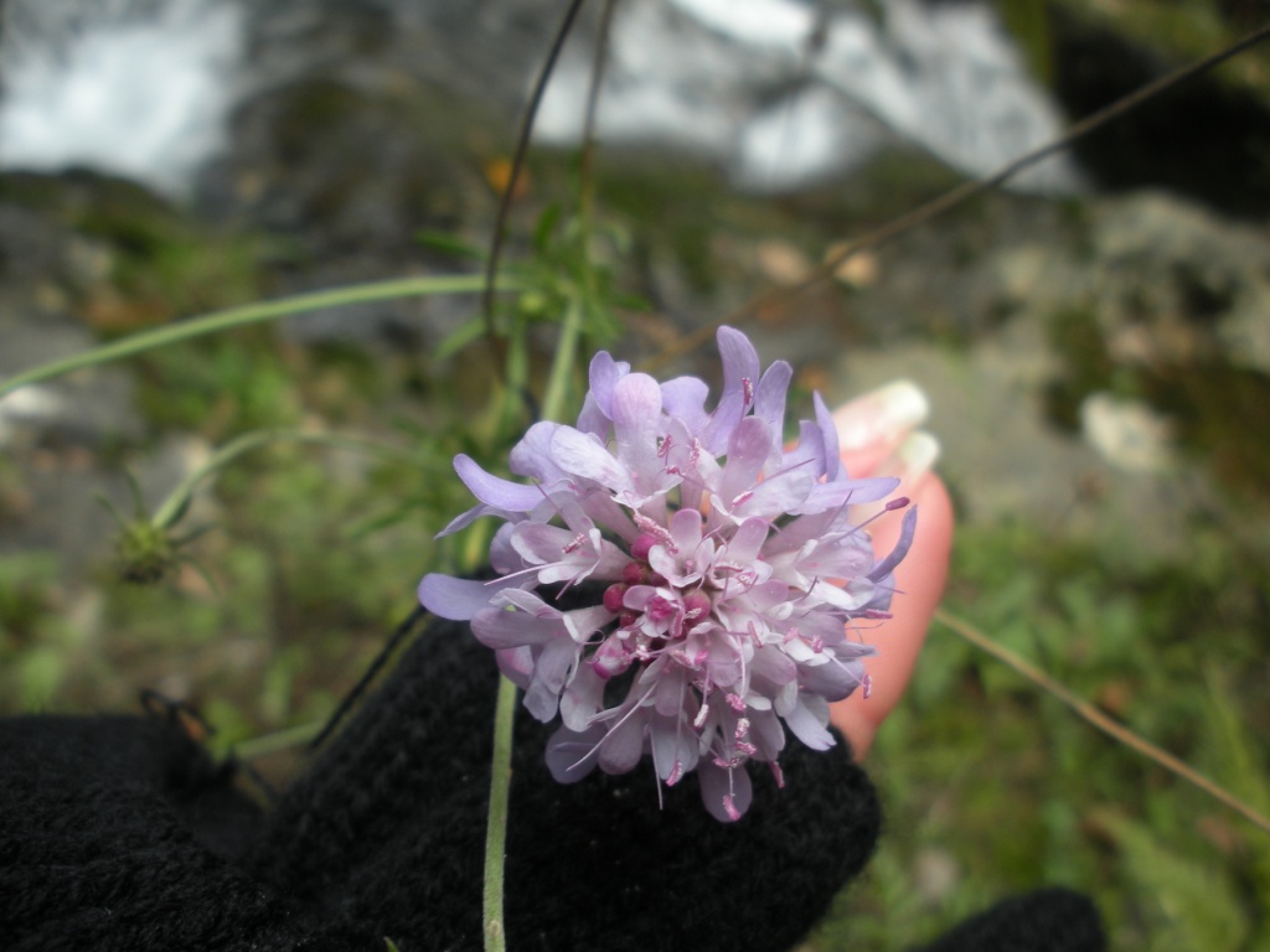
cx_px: 635
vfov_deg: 40.7
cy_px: 476
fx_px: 1284
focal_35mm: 35
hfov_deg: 52.6
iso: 64
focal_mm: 6.3
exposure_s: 1/64
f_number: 3.5
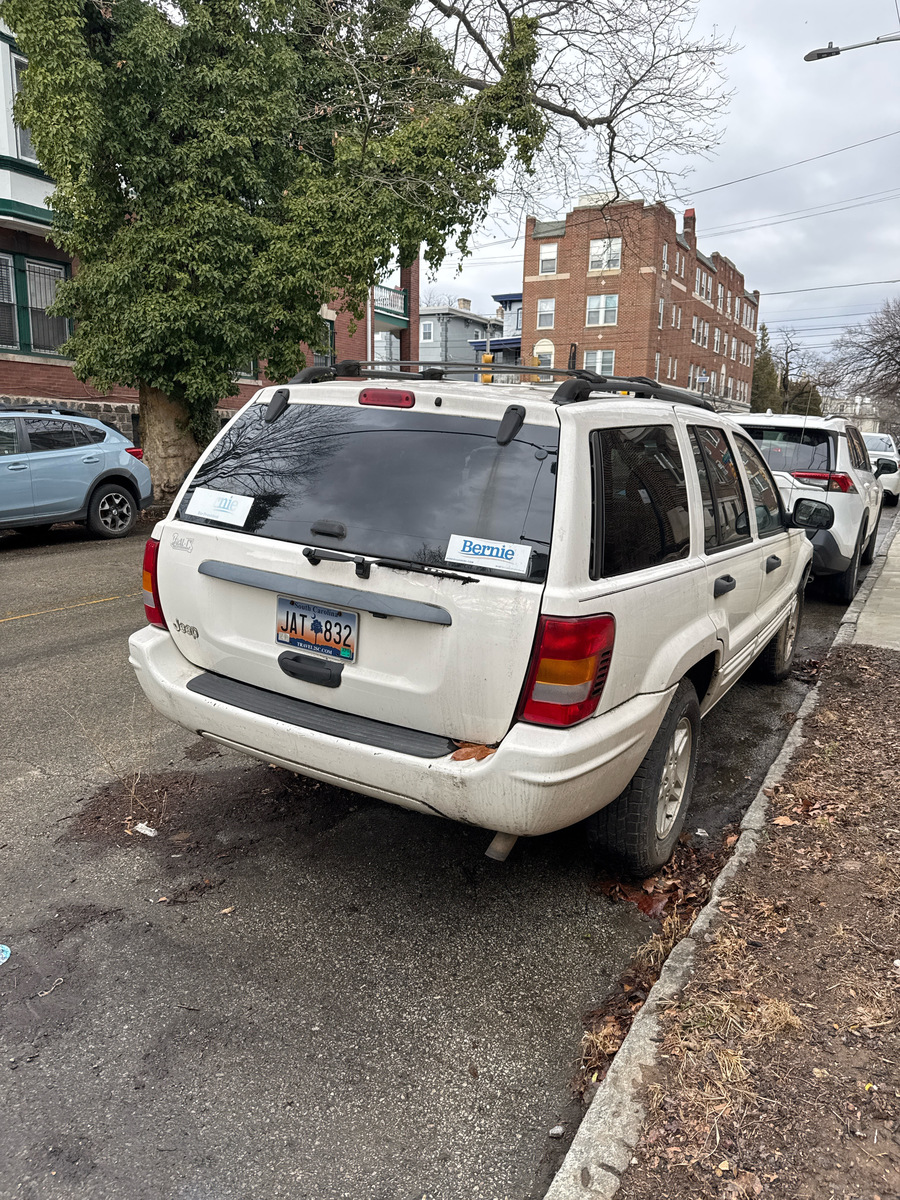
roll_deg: -2.4
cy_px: 600
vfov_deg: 71.6
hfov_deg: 56.8
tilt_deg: -13.1
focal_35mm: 24
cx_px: 450
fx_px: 832
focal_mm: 6.76
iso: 80
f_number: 1.78
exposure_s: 1/925
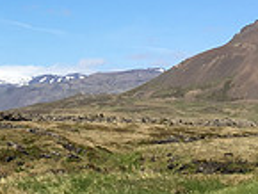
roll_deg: -1.1
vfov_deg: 12.8
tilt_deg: +2.0
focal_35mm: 116
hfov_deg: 16.3
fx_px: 865
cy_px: 79
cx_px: -50
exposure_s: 1/1876
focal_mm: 4.15
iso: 25
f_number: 2.2
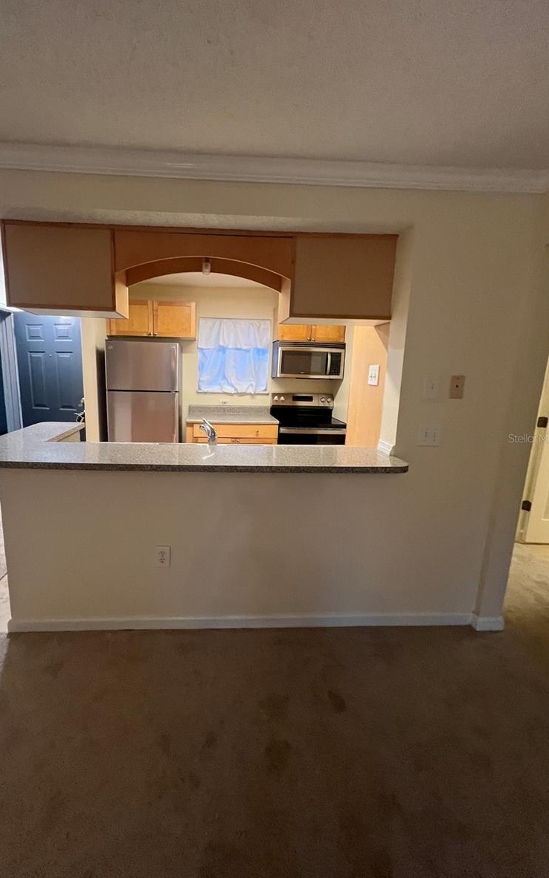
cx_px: 226
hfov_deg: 77.9
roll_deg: -2.2
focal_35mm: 14
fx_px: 335
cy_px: 438
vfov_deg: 105.3
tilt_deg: -9.6
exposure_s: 1/60
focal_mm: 1.57
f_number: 1.8
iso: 400
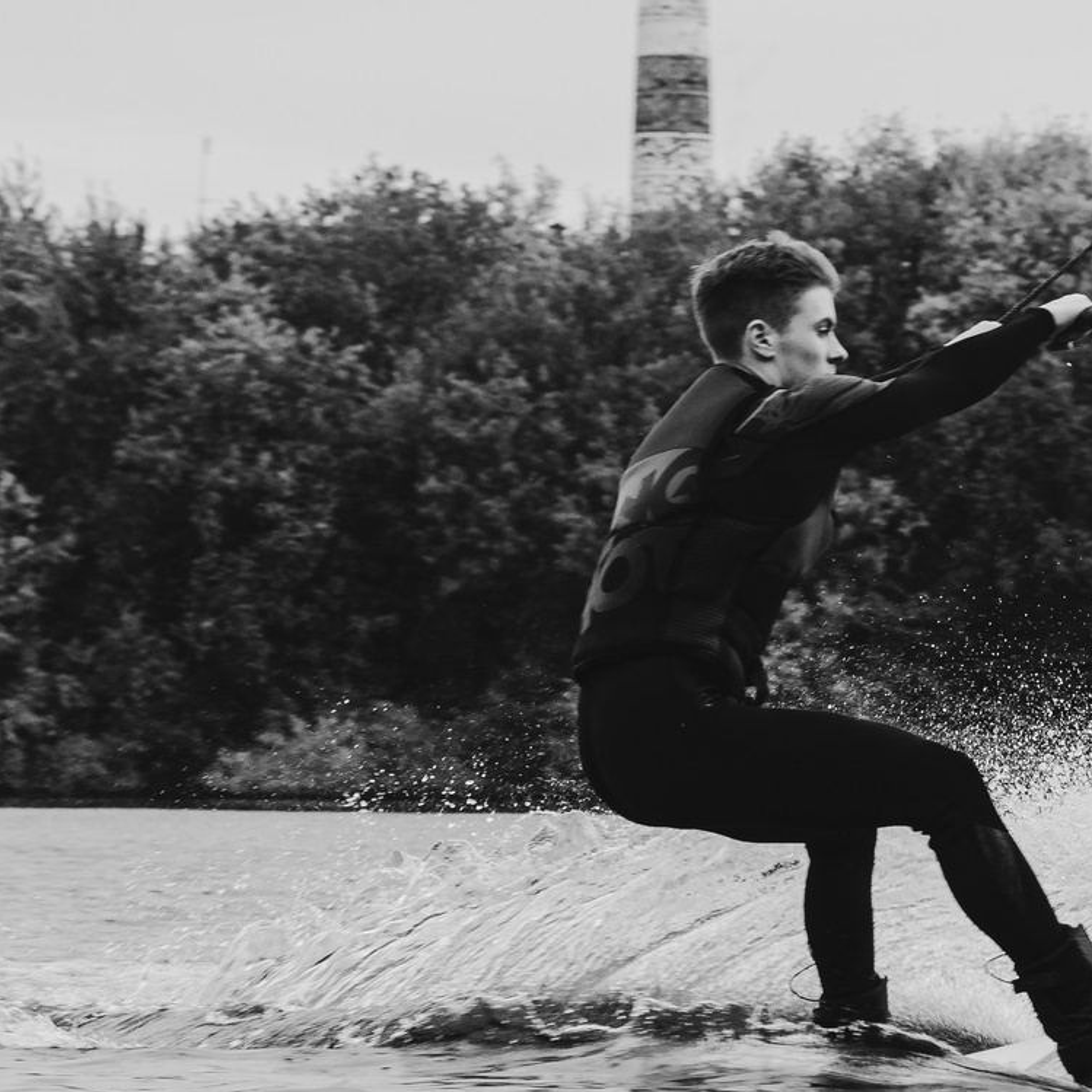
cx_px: 852
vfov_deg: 7.8
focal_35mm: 223
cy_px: 538
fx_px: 7959
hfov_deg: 7.8
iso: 100
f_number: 5
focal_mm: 50
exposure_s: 1/250
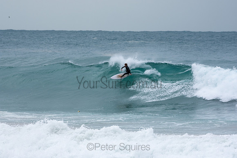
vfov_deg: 3.8
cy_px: 79
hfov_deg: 5.7
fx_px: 2370
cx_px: 118
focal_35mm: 360
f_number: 5.6
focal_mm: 240
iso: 220
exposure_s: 1/1250
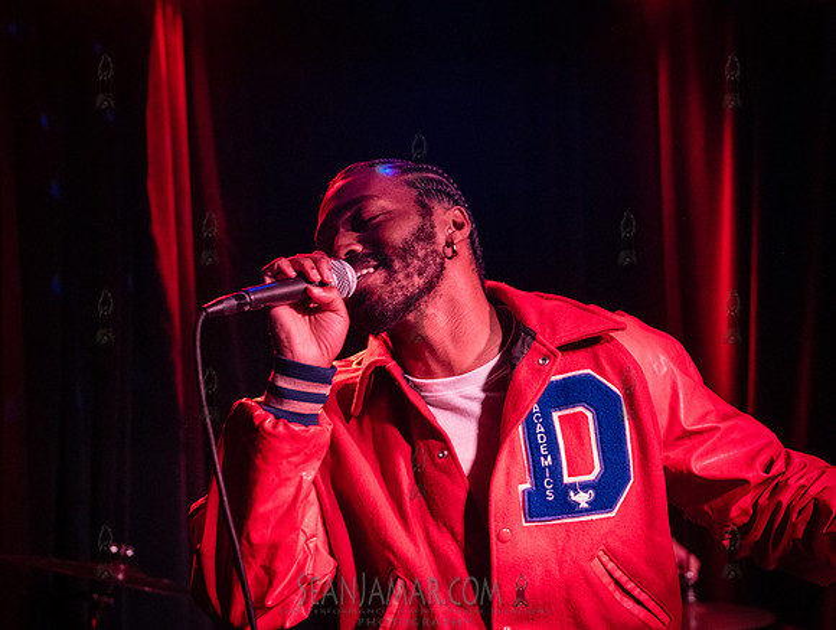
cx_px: 475
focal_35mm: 52
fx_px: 1265
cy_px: 314
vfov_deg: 28.0
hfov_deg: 36.5
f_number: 3.5
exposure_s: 1/320
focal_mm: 48
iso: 12800
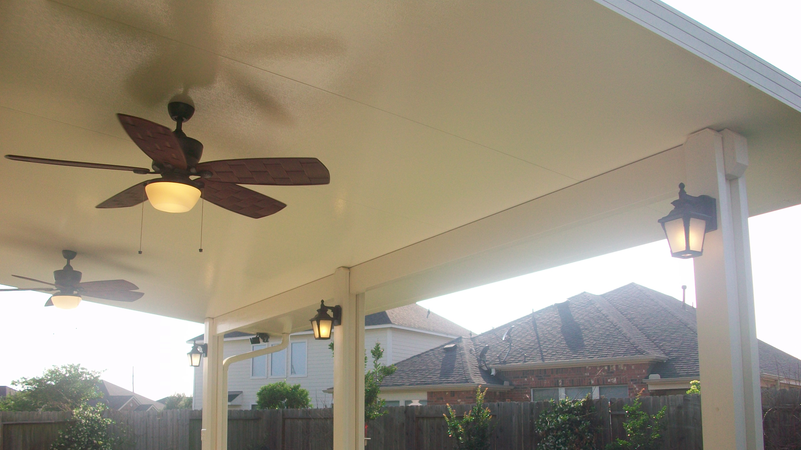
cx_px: 398
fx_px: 765
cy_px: 260
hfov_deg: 55.3
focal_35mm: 36
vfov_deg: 32.8
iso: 64
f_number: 2.8
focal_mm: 5.7
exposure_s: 1/640
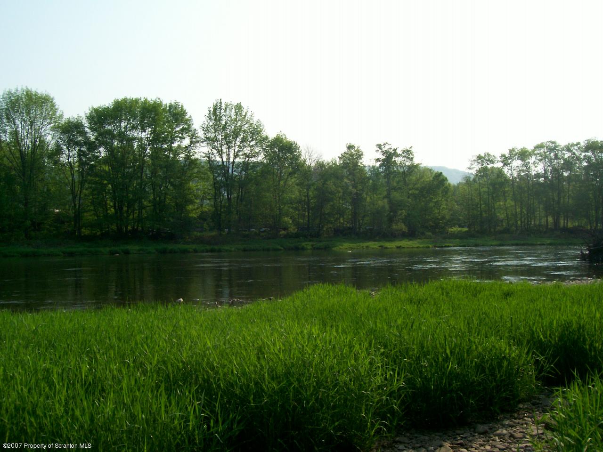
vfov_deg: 41.8
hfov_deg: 54.0
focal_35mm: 34
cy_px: 226
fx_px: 592
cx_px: 302
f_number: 5.1
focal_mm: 5.6
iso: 80
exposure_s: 1/518
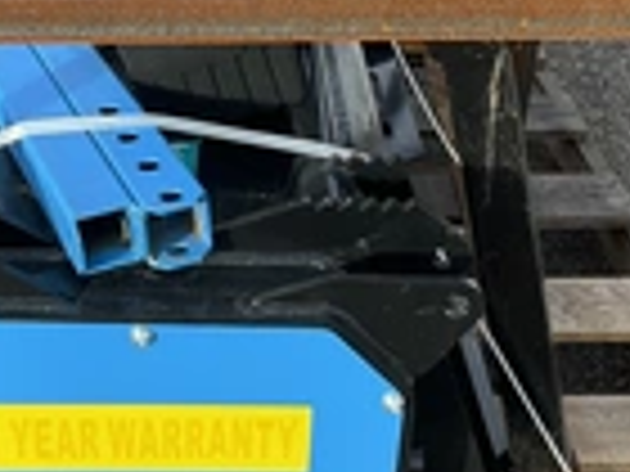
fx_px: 1511
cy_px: 171
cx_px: 184
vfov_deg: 17.7
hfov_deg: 23.4
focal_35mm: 83
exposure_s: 1/348
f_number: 1.8
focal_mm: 3
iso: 25
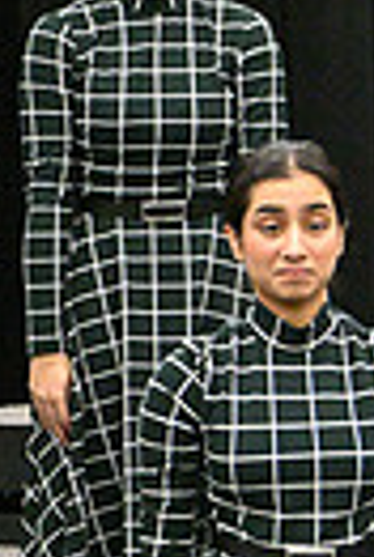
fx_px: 8153
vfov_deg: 3.9
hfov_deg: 2.6
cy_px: 206
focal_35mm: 526
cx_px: 1122
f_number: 2.8
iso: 12800
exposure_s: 1/1000
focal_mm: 119
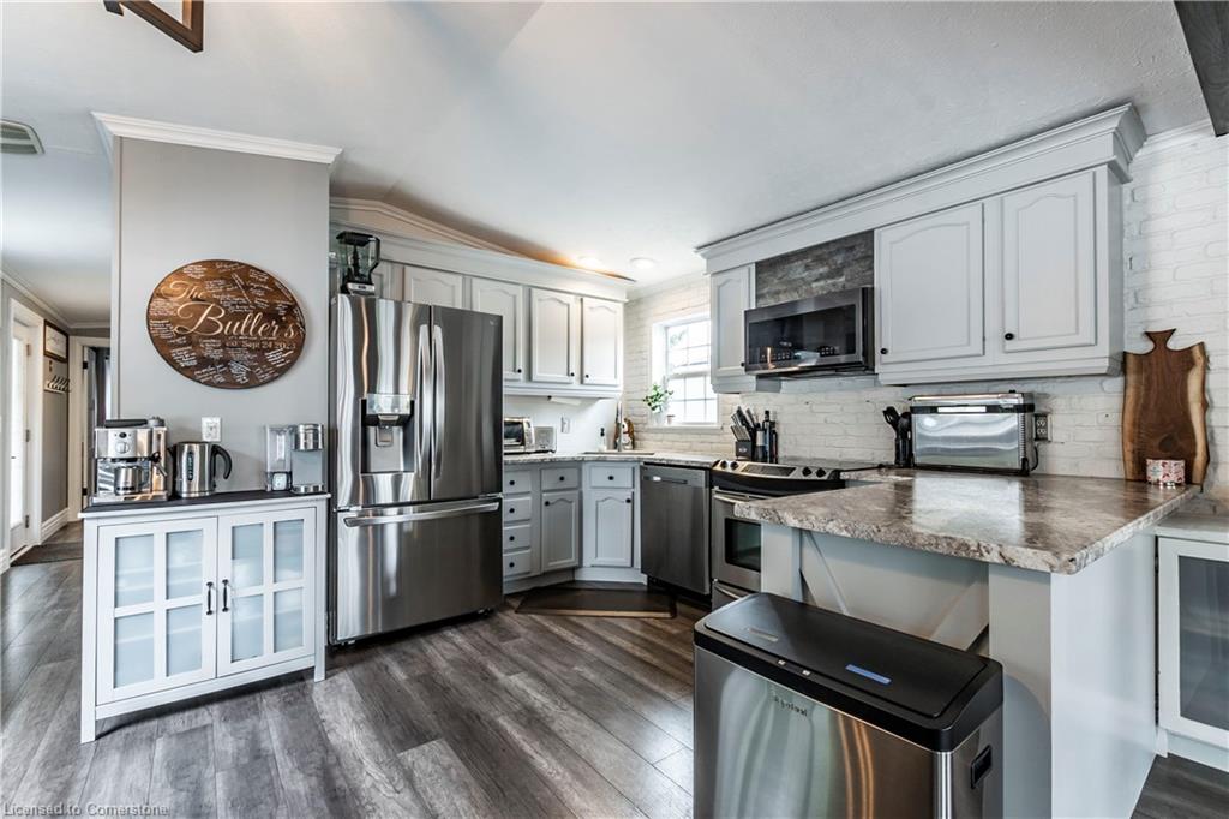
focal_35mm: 15
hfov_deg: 100.4
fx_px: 512
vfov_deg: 77.3
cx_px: 614
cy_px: 410
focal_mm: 10
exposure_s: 1/8
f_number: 8
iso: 160
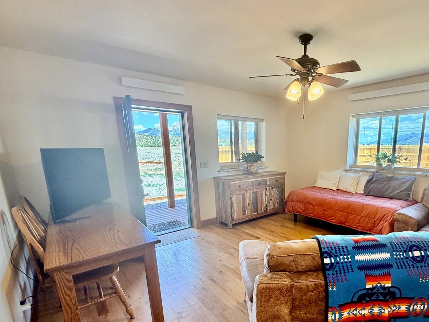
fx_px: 235
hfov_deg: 82.8
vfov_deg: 67.8
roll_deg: +1.1
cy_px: 197
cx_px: 273
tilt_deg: -11.8
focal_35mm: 19
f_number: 2.2
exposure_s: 1/120
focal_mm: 2.22
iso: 160
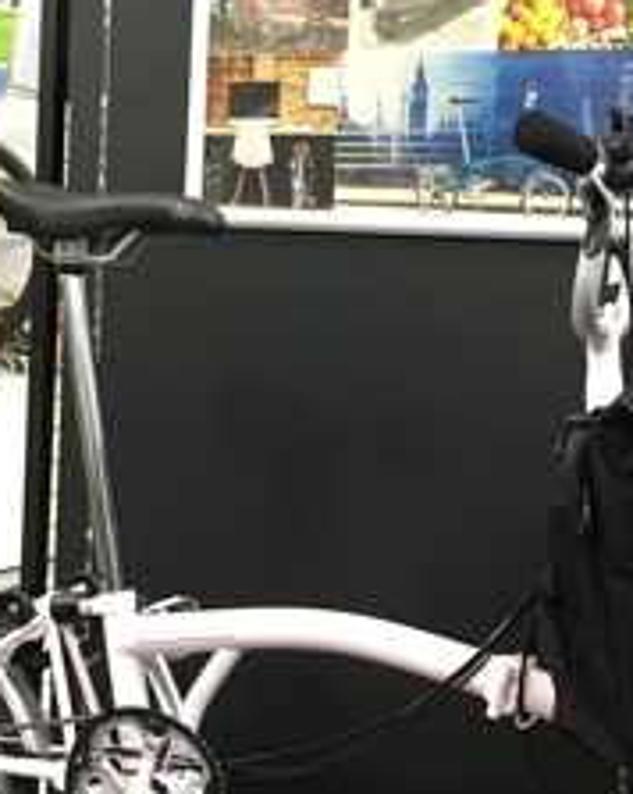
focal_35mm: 61
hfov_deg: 24.9
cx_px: 363
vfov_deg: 30.7
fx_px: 1430
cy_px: 534
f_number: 2.2
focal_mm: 4.15
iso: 160
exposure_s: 1/30
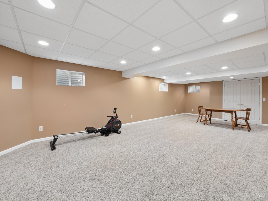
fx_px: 108
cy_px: 100
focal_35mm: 14
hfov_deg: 102.1
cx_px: 134
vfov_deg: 85.7
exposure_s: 1/6
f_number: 7.1
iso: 640
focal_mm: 7
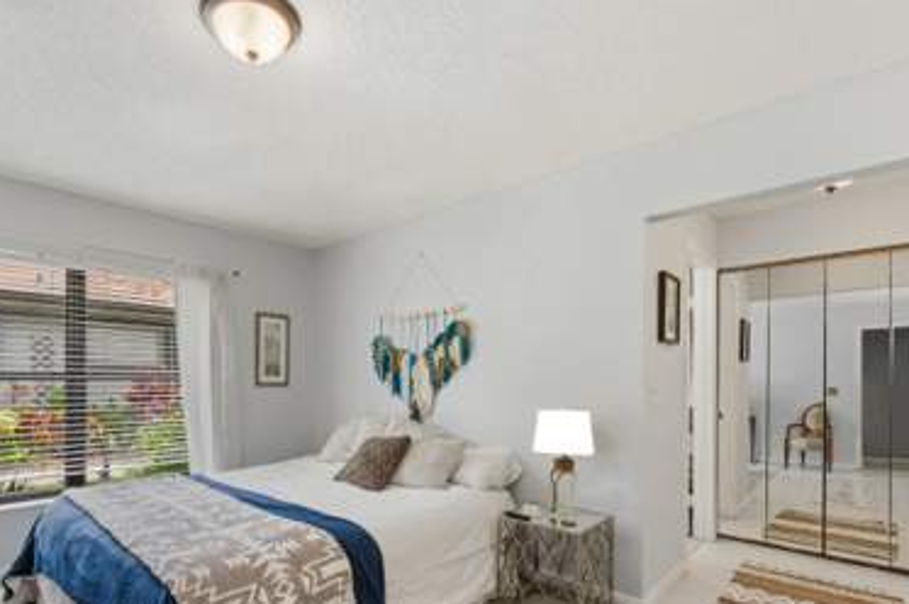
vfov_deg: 66.1
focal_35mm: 18
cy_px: 384
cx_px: 385
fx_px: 454
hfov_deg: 89.4
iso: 250
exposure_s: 1/2
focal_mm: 14
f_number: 9
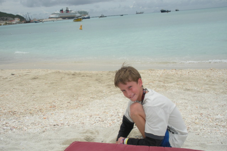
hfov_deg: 50.7
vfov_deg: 35.0
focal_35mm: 38
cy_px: 69
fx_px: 239
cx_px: 114
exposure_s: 1/589
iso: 88
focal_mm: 6.3
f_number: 5.6
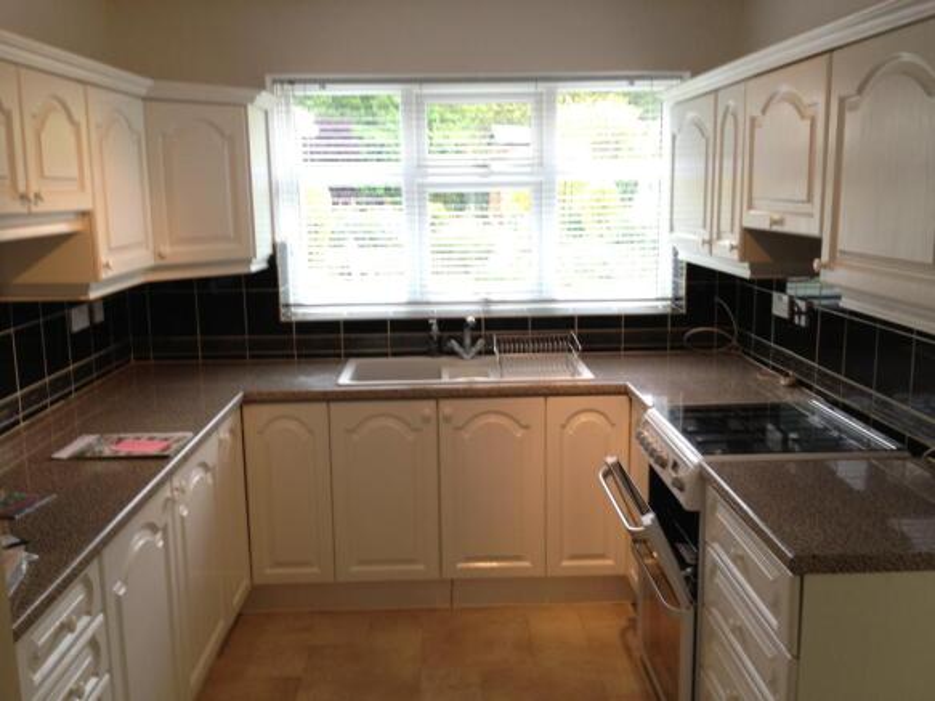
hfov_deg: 52.6
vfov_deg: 40.7
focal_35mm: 35
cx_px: 468
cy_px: 350
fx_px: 945
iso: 64
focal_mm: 4.28
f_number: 2.4
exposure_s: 1/20
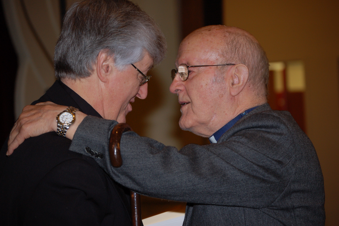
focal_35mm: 142
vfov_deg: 9.6
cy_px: 113
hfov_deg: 14.4
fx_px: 1341
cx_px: 170
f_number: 4.8
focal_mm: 95
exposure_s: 1/60
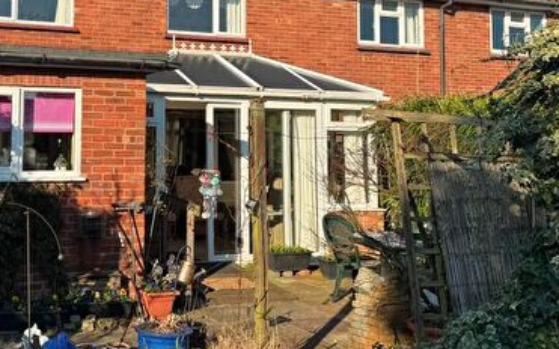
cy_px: 70
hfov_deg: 40.4
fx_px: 731
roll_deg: -0.2
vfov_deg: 26.4
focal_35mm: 48
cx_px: 124
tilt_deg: +4.4
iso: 80
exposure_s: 1/2959
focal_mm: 6.76
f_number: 1.78
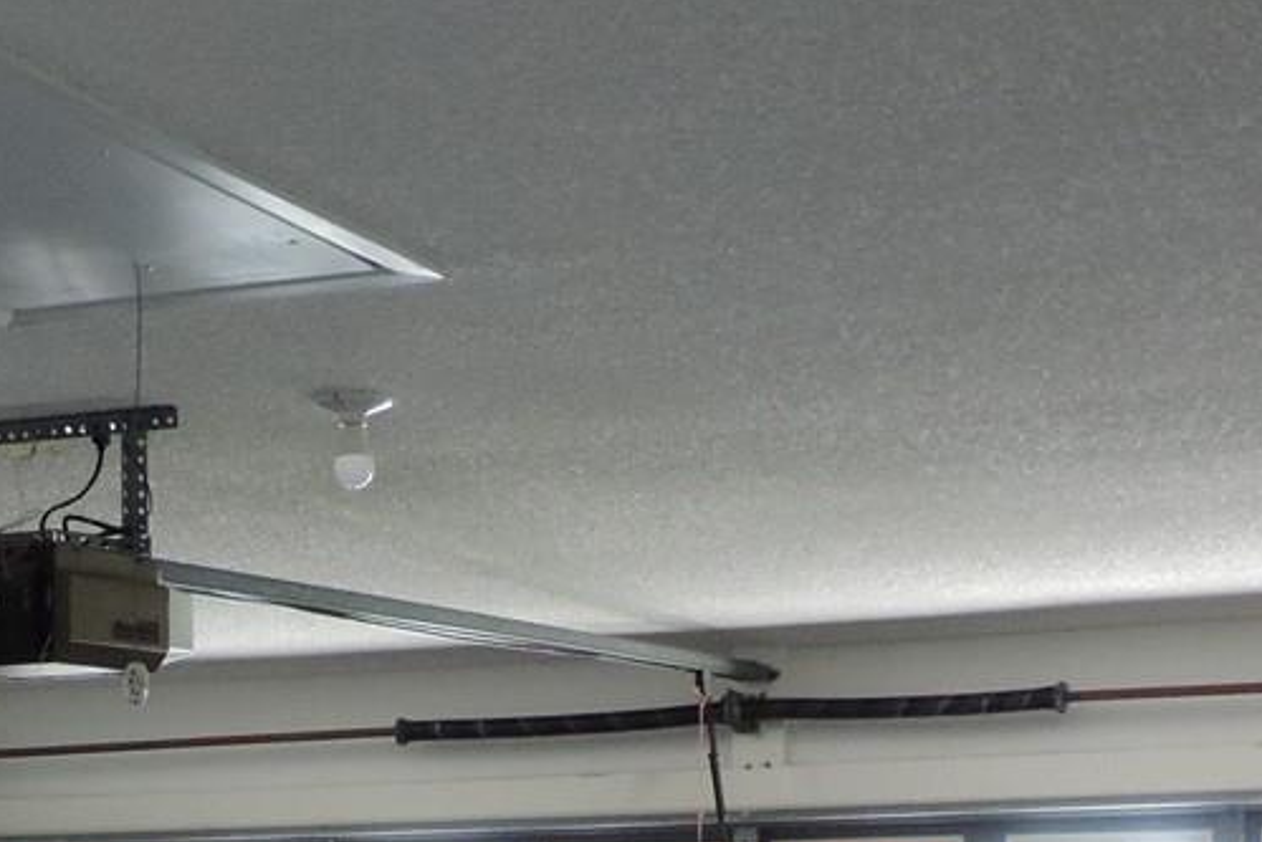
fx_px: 2805
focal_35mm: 80
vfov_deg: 15.8
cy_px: 1219
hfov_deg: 24.9
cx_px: 230
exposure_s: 1/10
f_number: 3
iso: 400
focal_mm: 4.3
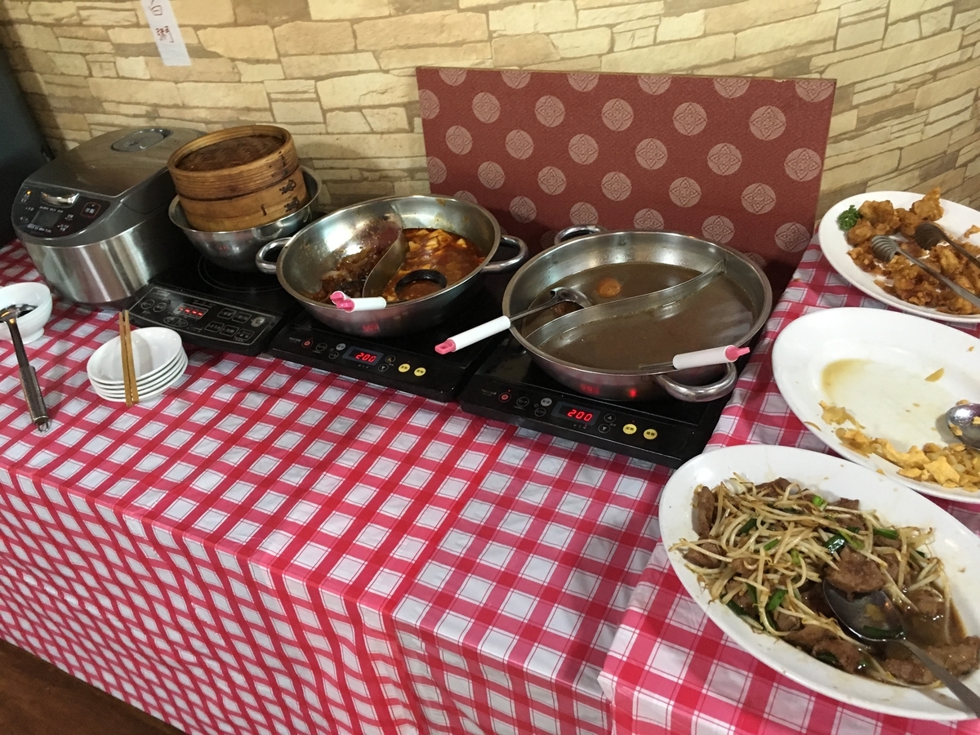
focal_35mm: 29
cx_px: 490
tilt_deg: -40.6
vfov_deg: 48.2
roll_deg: +7.2
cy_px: 368
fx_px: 821
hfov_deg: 61.7
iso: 200
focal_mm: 4.15
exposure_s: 1/30
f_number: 2.2
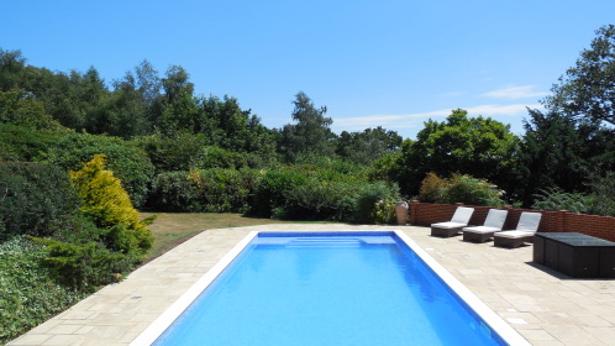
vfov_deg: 41.5
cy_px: 167
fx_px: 457
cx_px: 315
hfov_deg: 67.9
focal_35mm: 28
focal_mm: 4.5
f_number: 3.1
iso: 125
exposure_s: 1/1600
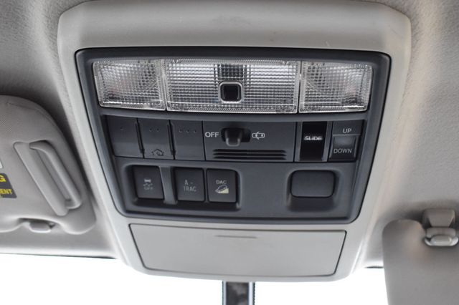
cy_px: 152
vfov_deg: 29.8
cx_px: 230
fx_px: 573
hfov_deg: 43.6
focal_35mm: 45
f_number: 6.3
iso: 1600
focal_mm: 30
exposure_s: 1/15
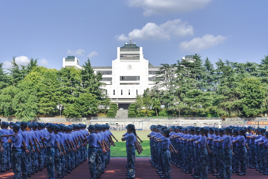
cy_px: 90
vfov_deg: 27.0
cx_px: 134
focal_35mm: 50
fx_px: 372
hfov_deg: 39.6
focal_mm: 50
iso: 320
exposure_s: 1/1250
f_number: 8
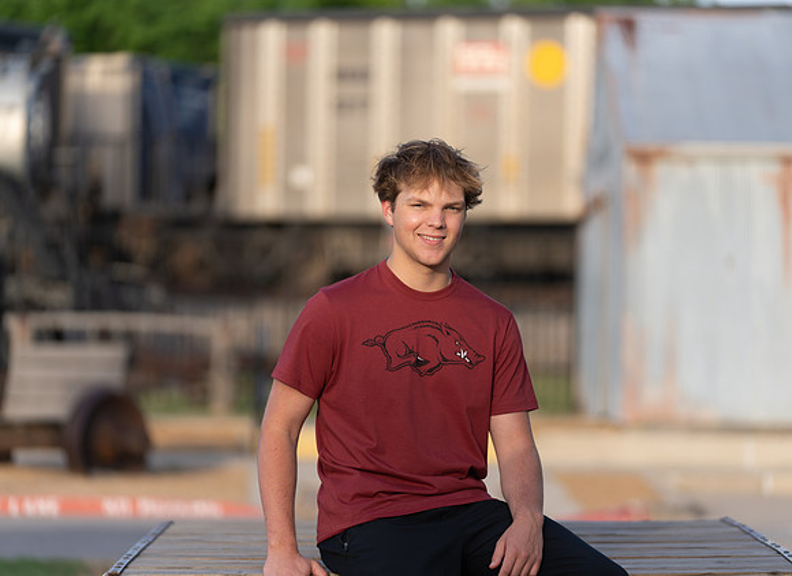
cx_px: 408
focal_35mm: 169
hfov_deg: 11.8
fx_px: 3822
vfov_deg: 8.6
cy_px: 288
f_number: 2.8
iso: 80
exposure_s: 1/400
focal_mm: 154
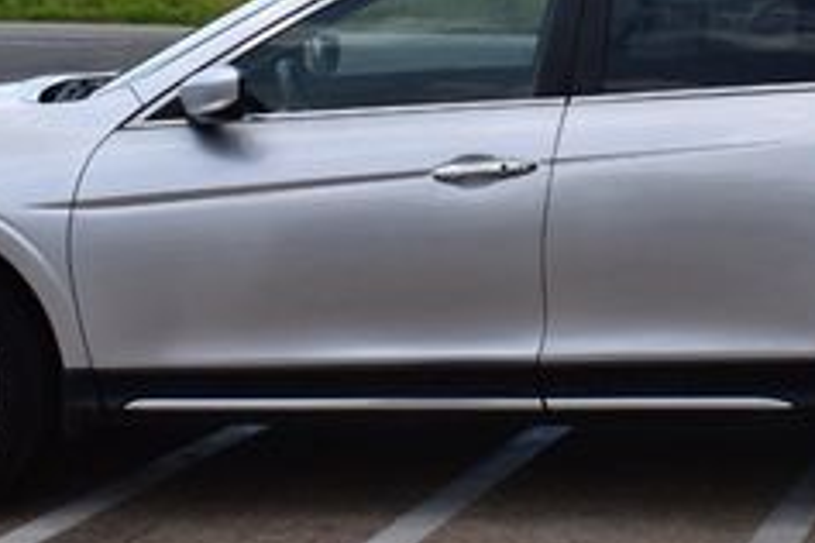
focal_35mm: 97
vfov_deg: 13.9
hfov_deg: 20.9
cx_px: 588
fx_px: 2196
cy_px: 34
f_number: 11
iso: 360
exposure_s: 1/500
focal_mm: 24
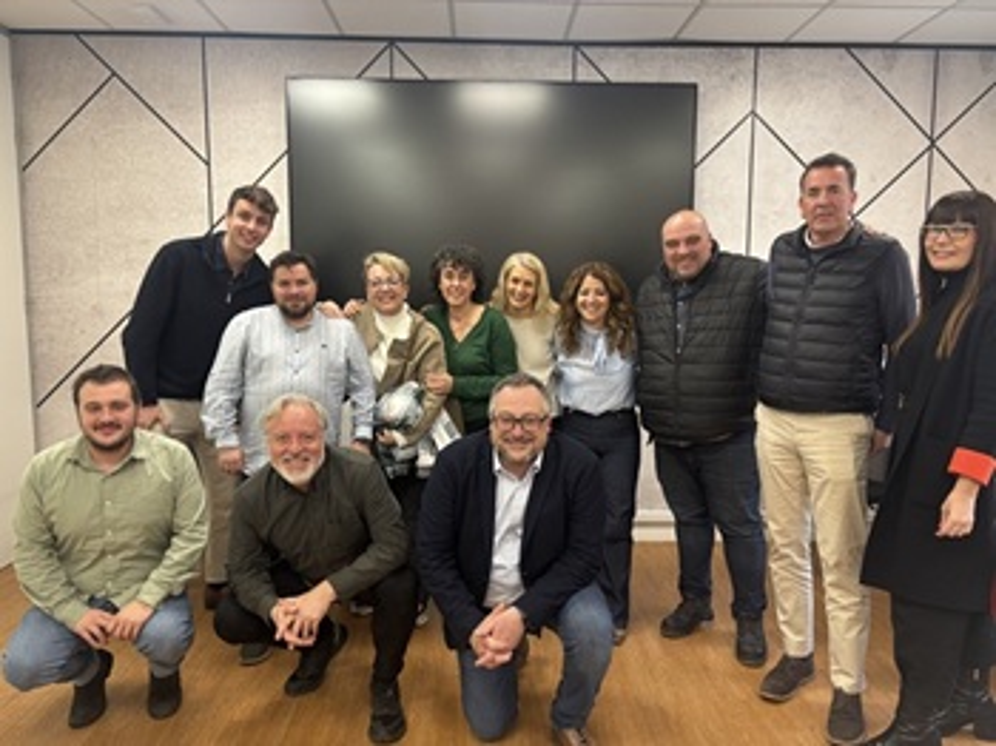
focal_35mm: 26
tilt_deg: -6.4
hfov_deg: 67.3
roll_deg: -0.3
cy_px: 373
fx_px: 748
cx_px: 498
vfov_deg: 53.0
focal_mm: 5.96
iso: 100
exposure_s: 1/50
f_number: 1.6
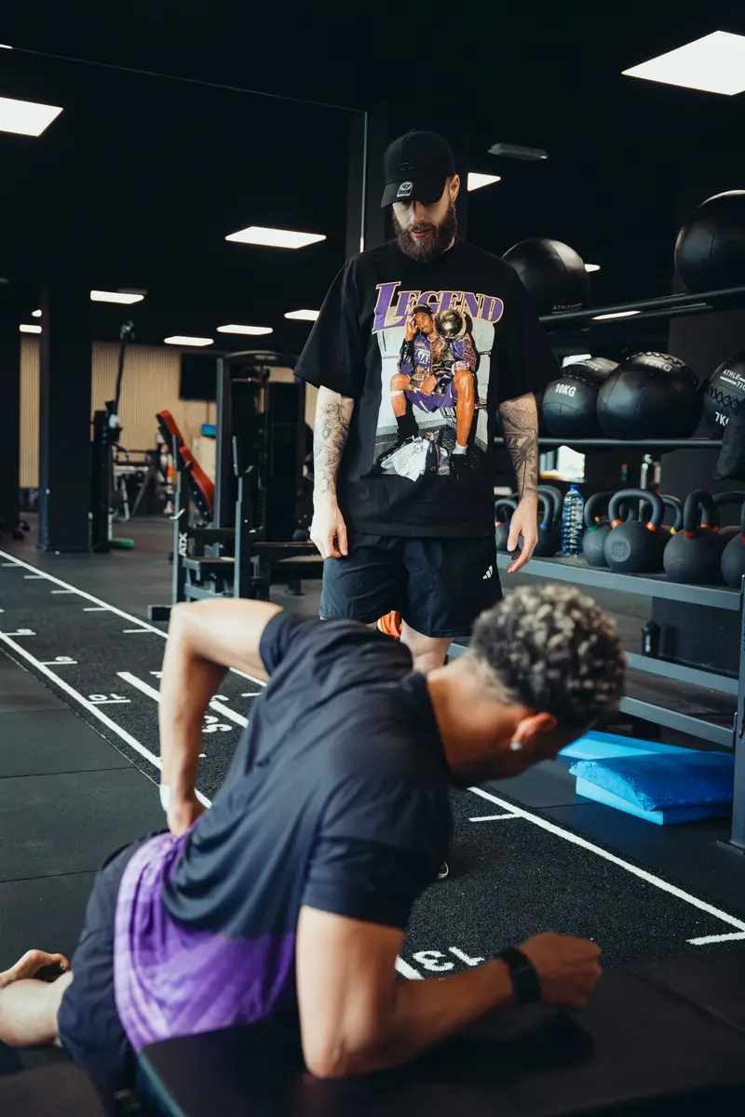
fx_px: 1254
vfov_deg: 48.0
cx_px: 372
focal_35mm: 40
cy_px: 558
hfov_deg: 33.1
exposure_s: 1/640
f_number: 2.8
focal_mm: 40.4
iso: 6400
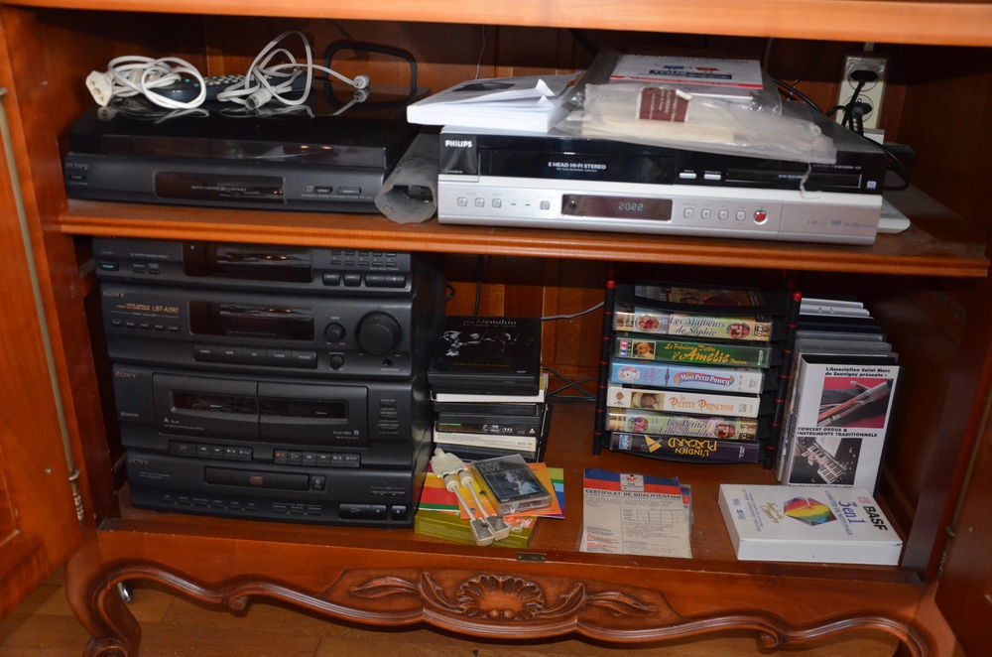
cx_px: 496
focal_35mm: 33
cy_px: 328
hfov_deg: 57.3
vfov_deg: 39.8
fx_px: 907
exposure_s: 1/60
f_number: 3.8
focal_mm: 22
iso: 3200
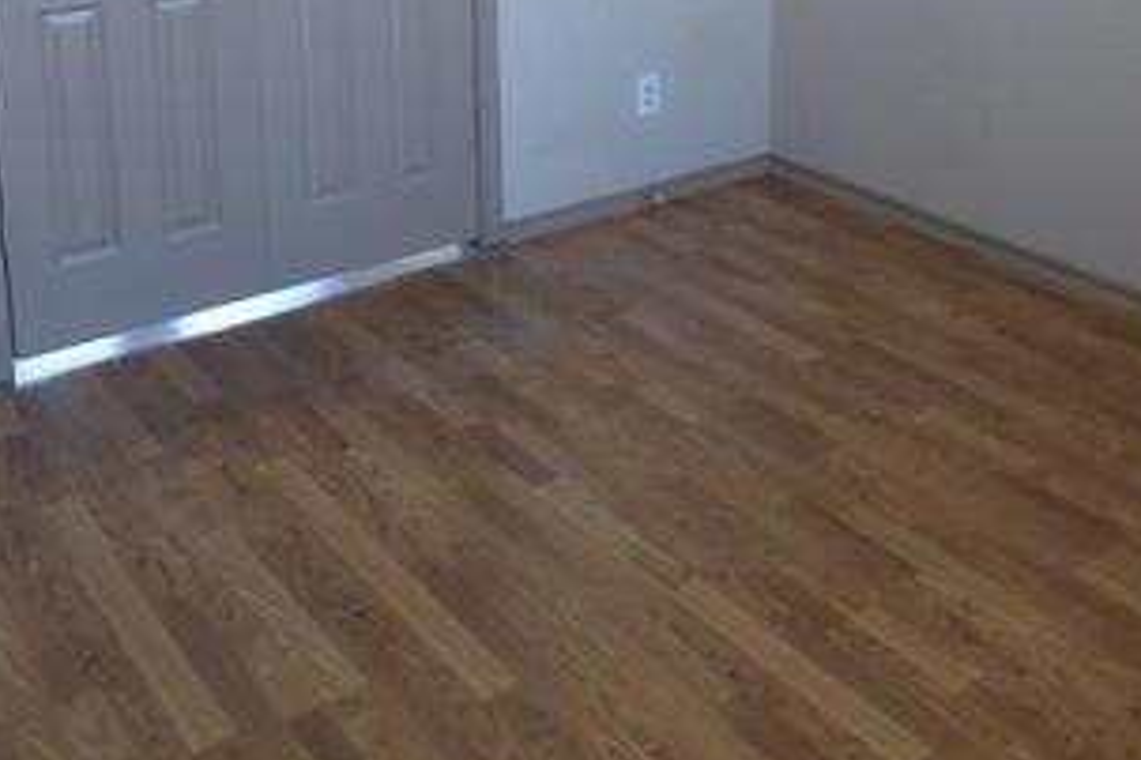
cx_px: 704
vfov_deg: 28.2
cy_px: -41
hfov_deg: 44.2
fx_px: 1394
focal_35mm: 44
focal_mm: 3.58
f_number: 2.8
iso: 250
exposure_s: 1/60
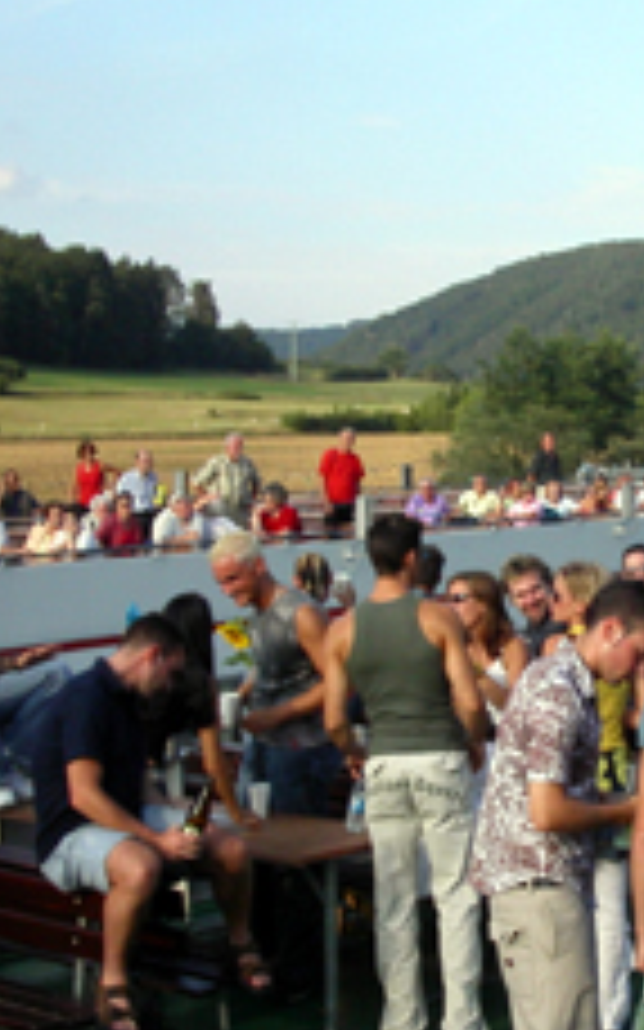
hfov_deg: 17.9
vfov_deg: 28.9
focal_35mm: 71
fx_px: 1995
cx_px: 642
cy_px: 639
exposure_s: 1/180
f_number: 8
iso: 100
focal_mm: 7.8
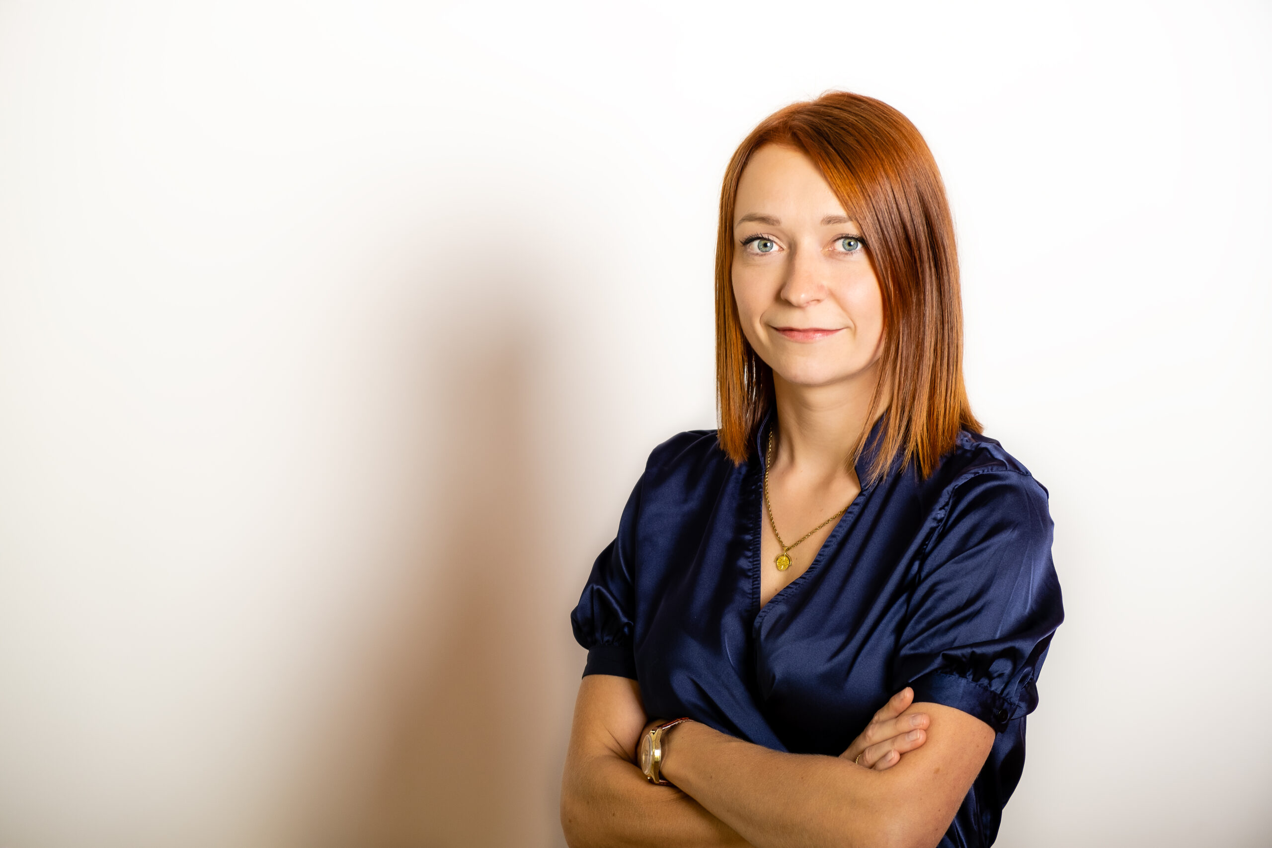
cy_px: 424
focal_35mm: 83
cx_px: 636
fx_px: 2933
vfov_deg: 16.5
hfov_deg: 24.5
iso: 250
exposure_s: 1/180
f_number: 4
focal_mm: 55
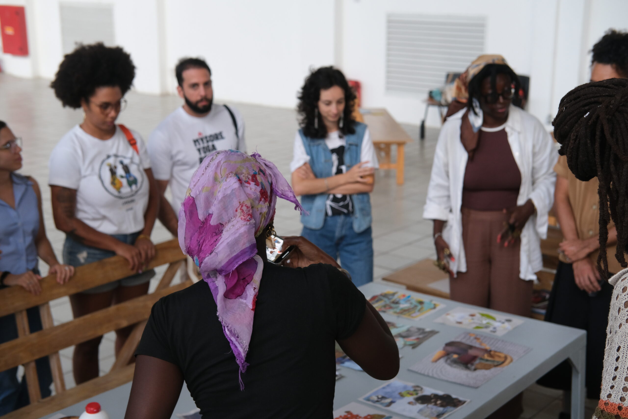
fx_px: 925
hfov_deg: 37.5
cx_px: 314
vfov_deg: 25.5
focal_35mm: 53
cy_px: 210
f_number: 4
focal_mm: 35
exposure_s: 1/125
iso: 1000
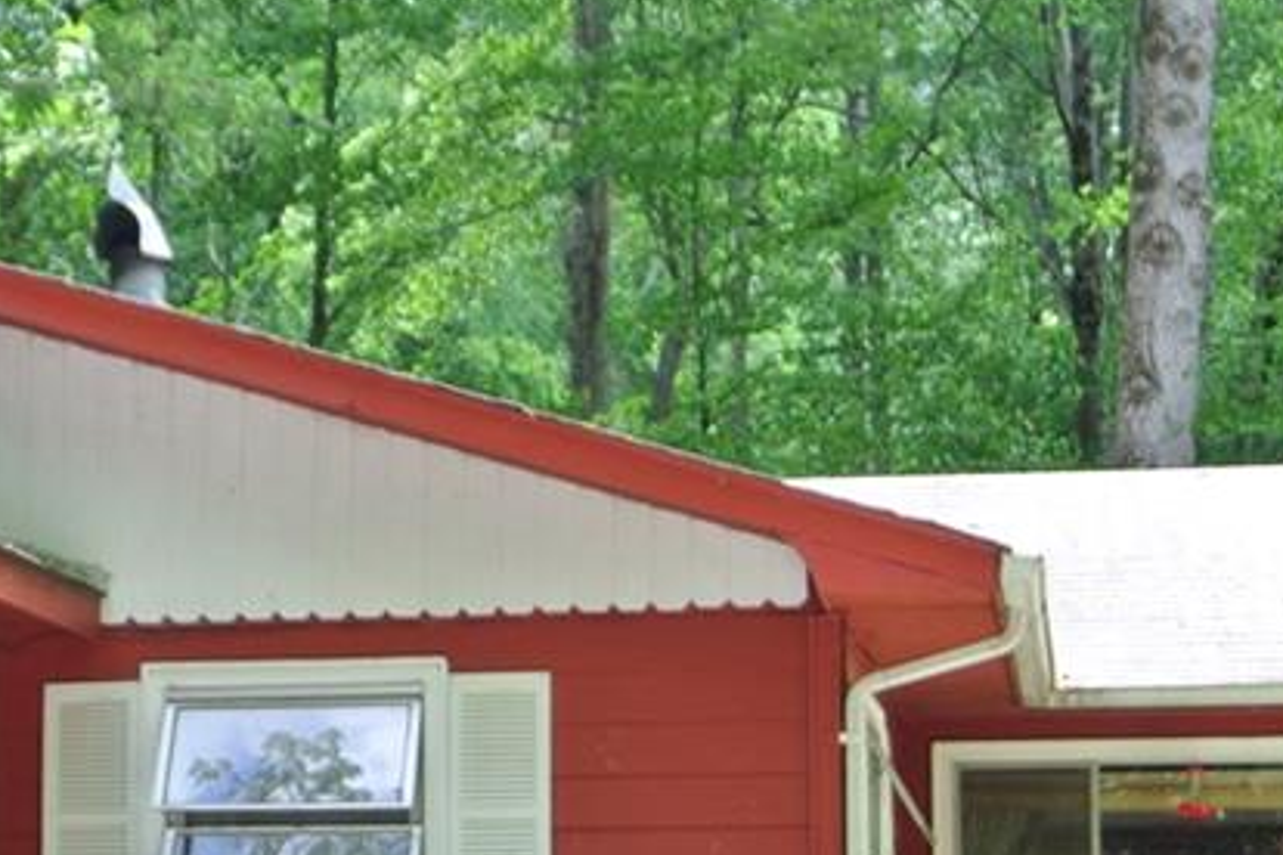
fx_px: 3706
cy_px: 740
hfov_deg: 19.4
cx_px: 186
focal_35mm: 104
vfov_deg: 13.1
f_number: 4.2
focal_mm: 15.7
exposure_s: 1/60
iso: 100
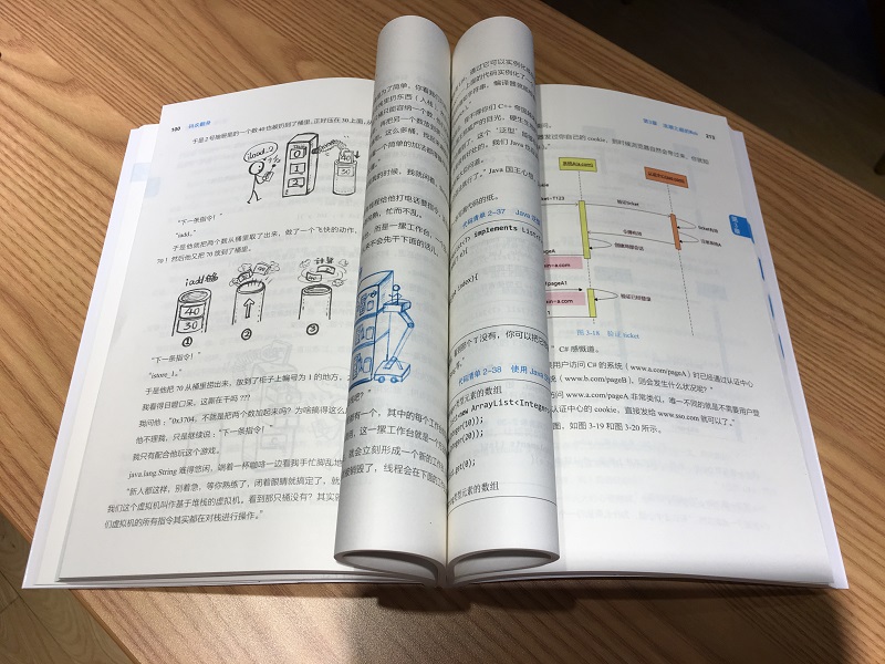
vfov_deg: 48.2
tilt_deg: -61.7
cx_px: 442
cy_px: 332
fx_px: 741
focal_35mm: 29
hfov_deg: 61.7
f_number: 2.2
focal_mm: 4.15
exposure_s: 1/50
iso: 25
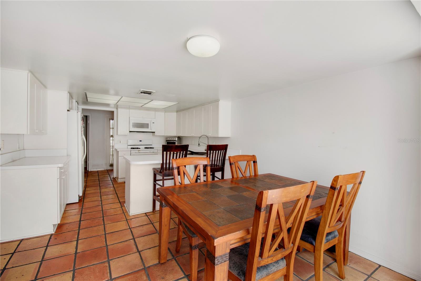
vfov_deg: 77.3
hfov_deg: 100.4
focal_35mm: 15
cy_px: 140
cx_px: 210
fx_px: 175
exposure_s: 1/1600
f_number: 7.1
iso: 100
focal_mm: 10
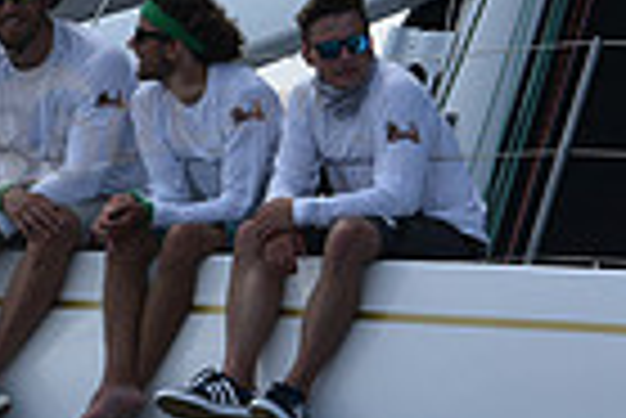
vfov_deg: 3.0
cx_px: -540
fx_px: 7972
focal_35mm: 458
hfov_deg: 4.4
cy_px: 456
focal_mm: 110
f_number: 8
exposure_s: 1/1250
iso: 250
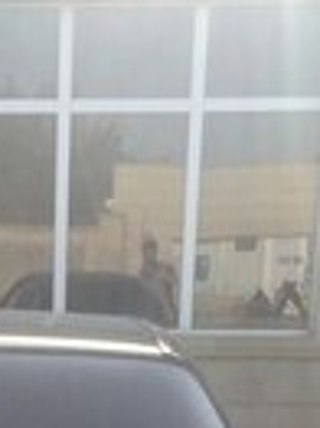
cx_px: -39
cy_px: 670
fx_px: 1358
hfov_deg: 13.2
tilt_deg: -15.8
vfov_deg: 16.2
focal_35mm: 110
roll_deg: +0.6
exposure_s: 1/989
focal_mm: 4.15
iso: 32
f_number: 2.2
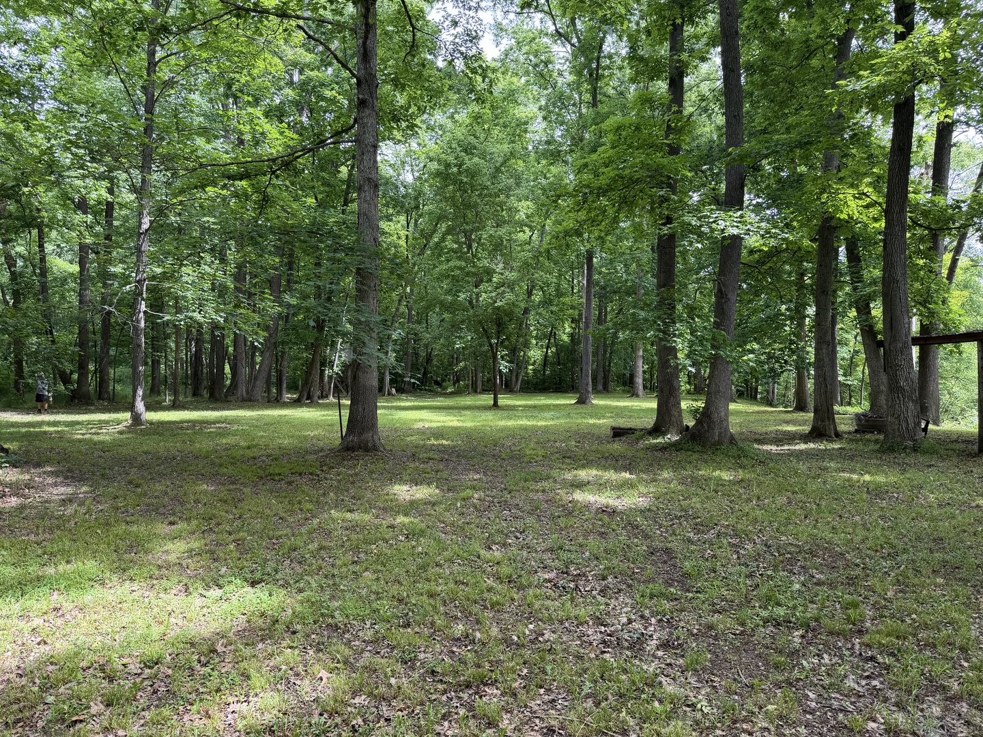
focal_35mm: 24
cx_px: 492
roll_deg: -0.7
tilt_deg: +0.7
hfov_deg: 71.6
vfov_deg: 56.8
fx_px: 682
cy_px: 368
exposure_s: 1/241
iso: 80
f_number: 1.78
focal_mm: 6.76
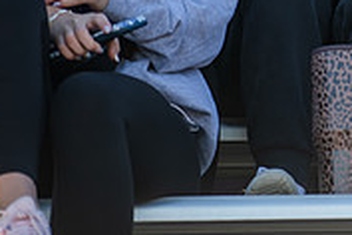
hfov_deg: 2.1
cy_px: -134
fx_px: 9630
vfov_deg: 1.4
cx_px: 517
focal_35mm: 985
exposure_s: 1/800
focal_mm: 300
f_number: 3.5
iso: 160
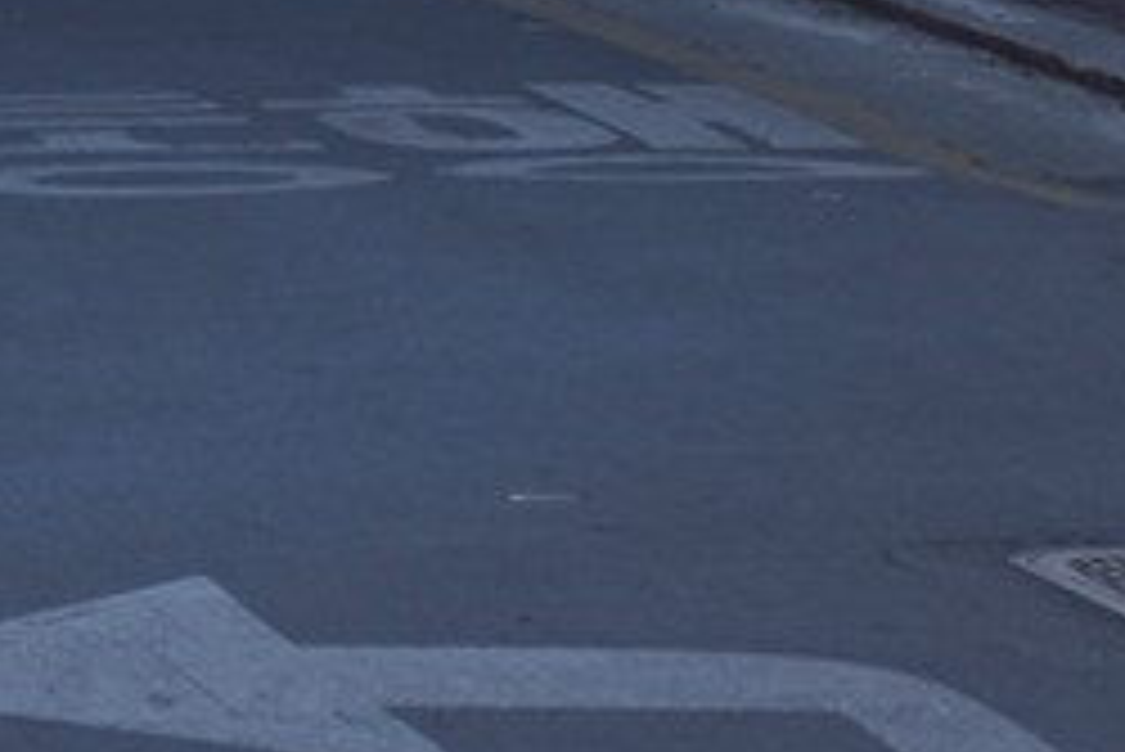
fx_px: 15008
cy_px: -806
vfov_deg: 2.9
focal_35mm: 480
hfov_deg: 4.3
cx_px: -693
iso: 100
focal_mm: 60
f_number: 9
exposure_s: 1/100
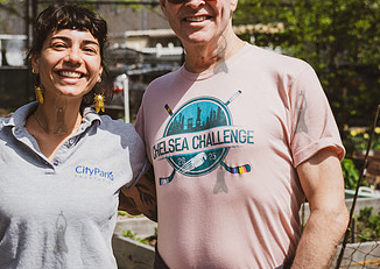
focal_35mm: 95
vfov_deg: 15.0
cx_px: 59
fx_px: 1023
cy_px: 97
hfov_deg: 20.7
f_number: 3.5
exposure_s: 1/1600
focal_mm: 48
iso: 100
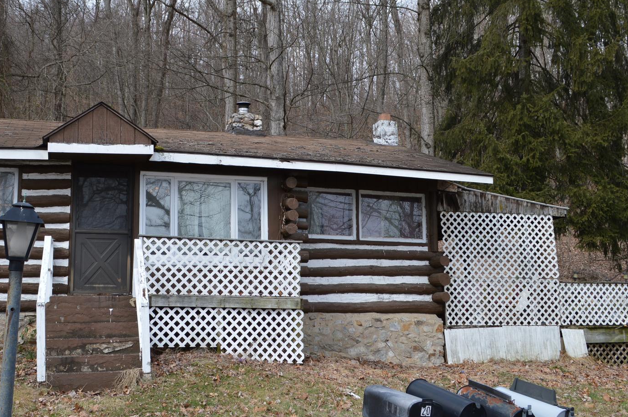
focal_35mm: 40
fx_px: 697
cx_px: 237
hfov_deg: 48.1
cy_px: 179
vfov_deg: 33.3
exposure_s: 1/160
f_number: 6.3
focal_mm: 18
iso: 100
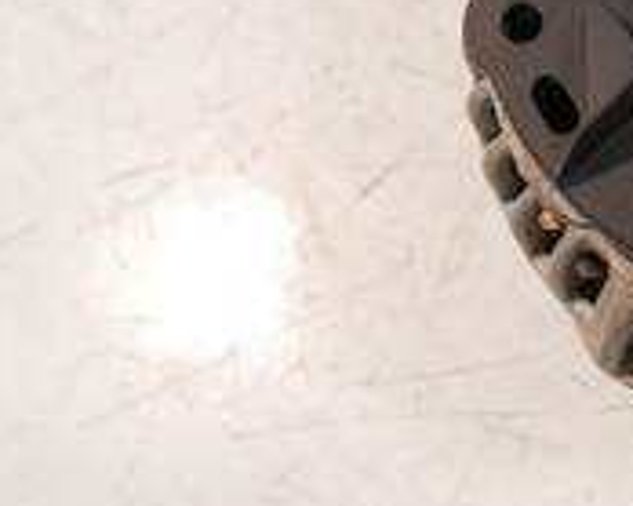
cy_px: 51
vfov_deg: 21.4
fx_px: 1311
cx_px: 717
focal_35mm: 70
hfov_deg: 25.0
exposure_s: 1/125
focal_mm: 13
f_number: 3.5
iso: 1250
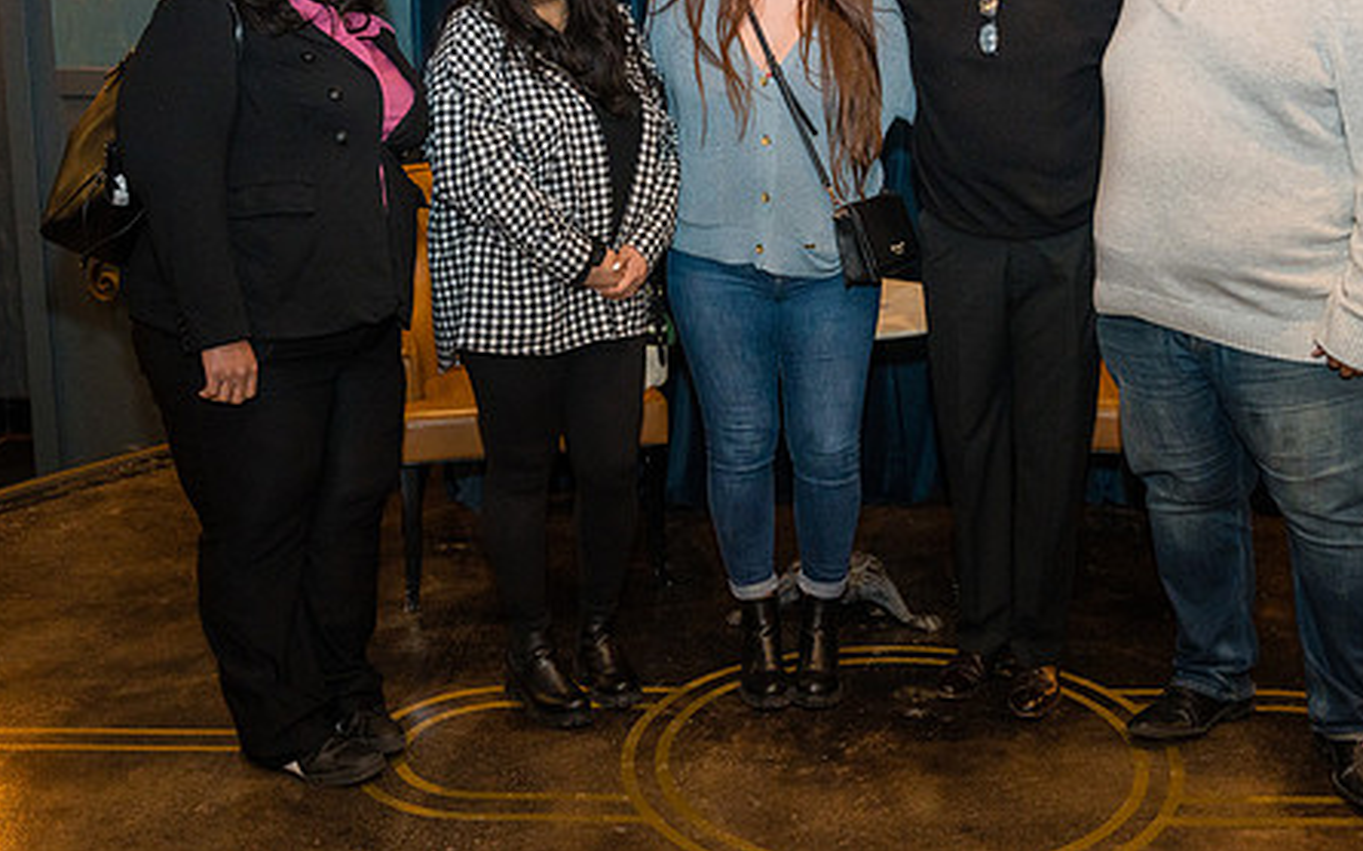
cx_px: 772
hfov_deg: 43.4
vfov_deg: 27.8
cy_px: 262
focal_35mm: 46
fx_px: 1709
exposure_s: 1/125
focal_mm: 33.4
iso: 3200
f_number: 2.8
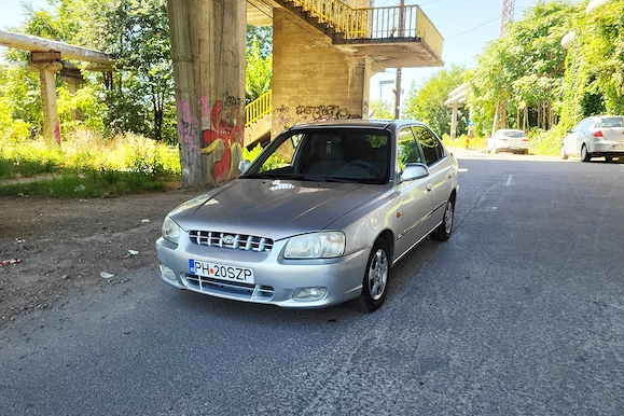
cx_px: 305
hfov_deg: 65.5
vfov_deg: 46.3
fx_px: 485
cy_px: 235
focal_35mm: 28
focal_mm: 5.4
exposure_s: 1/196
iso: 40
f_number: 1.8
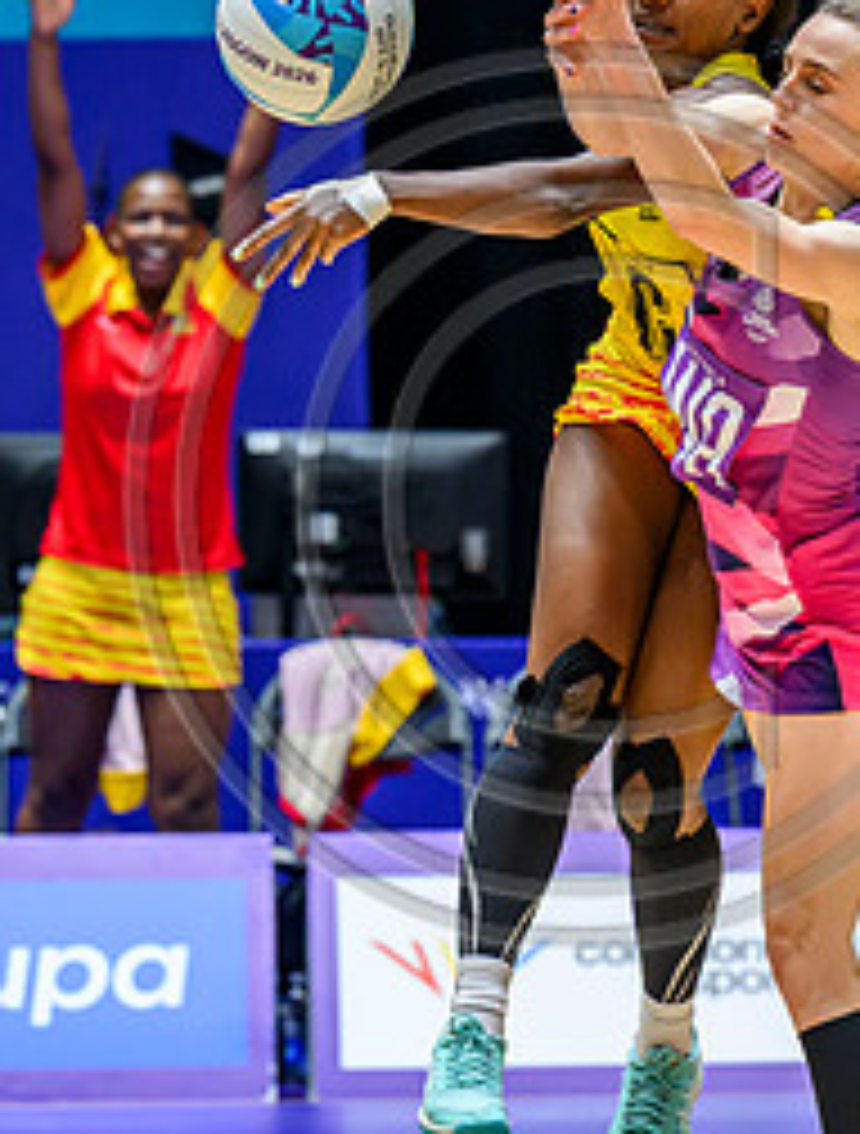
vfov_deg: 5.3
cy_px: 462
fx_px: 12207
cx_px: 1099
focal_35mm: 371
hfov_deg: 4.0
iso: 2500
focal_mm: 140
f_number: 3.5
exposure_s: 1/1250
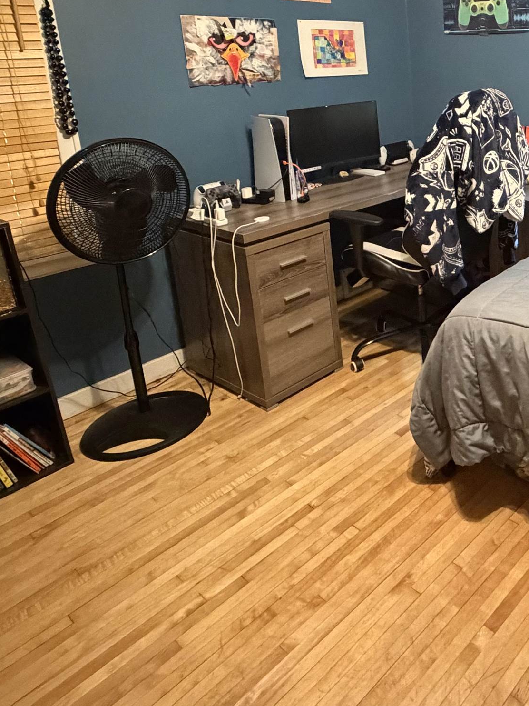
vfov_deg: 58.8
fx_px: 591
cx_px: 515
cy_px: 185
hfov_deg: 42.4
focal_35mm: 29
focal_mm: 2.22
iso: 1250
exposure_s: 1/60
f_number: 2.2
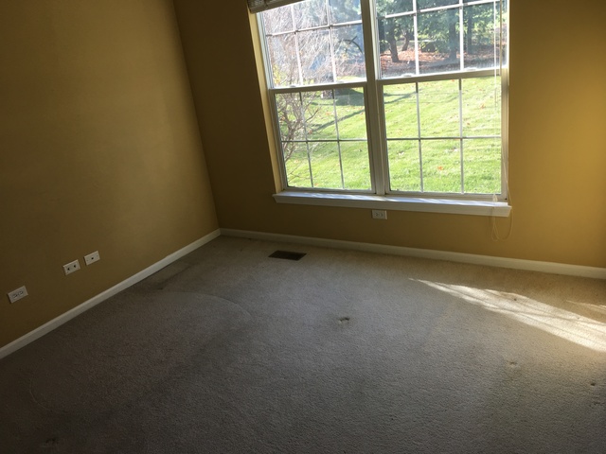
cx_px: 303
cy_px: 227
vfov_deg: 48.2
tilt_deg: -18.2
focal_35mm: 29
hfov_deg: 61.7
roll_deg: +8.1
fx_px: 508
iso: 32
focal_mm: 4.15
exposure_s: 1/120
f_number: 2.2
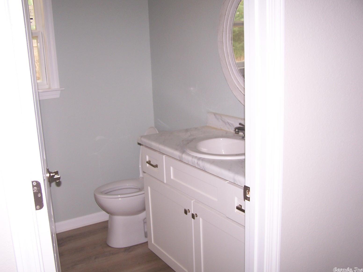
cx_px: 182
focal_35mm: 38
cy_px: 136
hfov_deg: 49.0
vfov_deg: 37.7
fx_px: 398
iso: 80
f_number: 2.8
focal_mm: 6.3
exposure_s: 1/60
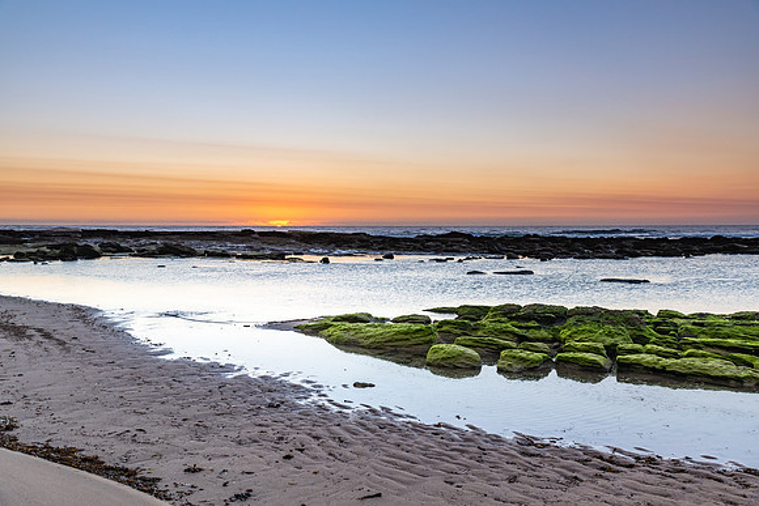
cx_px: 380
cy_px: 253
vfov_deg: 37.7
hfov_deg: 54.2
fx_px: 742
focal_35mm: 35
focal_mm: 35
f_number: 7.1
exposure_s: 1/40
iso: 320
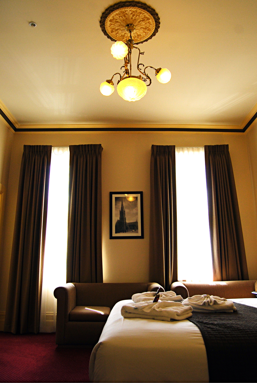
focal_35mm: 27
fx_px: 288
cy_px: 192
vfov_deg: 67.3
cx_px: 128
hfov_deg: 48.0
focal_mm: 18
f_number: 4.5
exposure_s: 1/80
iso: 200
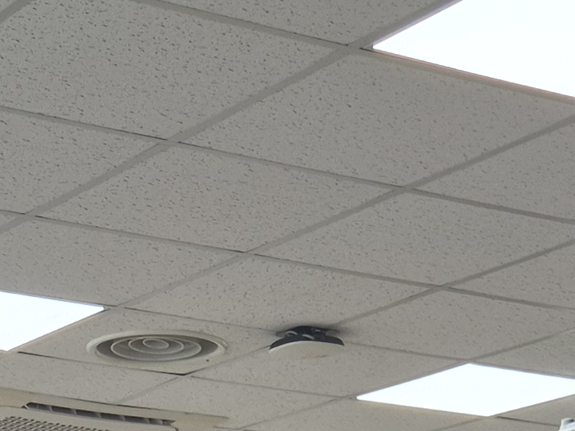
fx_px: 2110
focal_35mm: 127
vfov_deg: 10.1
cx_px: 174
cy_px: 1056
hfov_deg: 15.5
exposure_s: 1/140
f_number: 1.8
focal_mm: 5.4
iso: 25
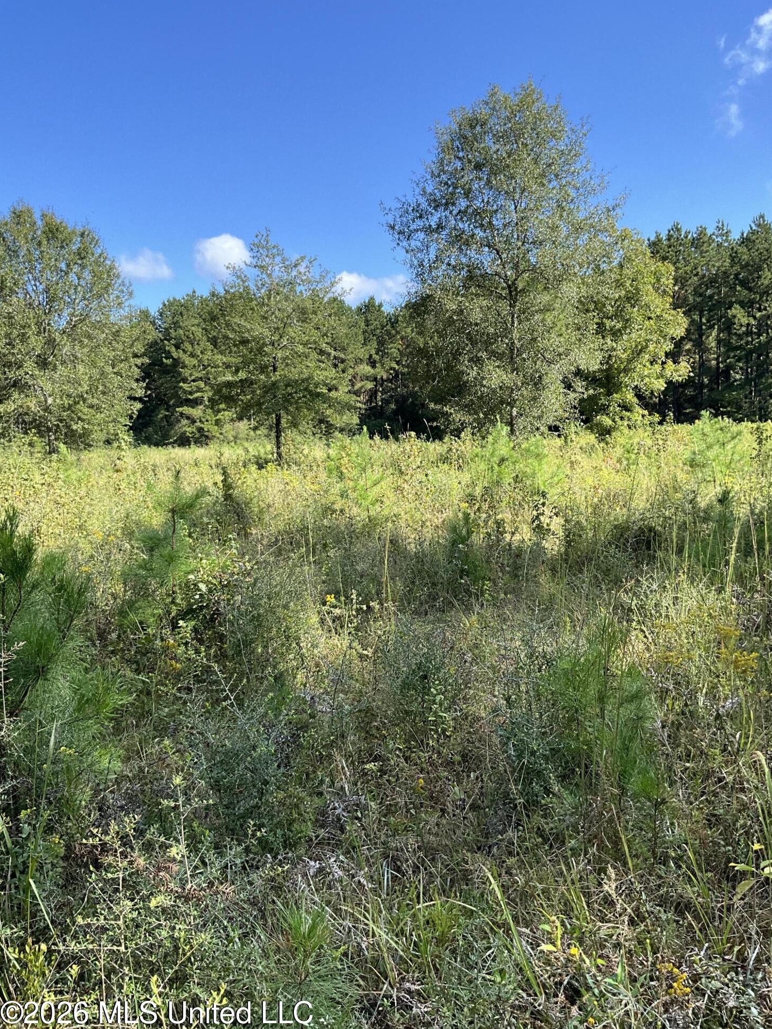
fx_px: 892
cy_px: 529
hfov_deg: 46.8
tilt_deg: -6.3
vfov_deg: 60.0
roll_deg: +0.6
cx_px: 397
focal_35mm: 30
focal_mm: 3
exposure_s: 1/683
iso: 25
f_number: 1.8
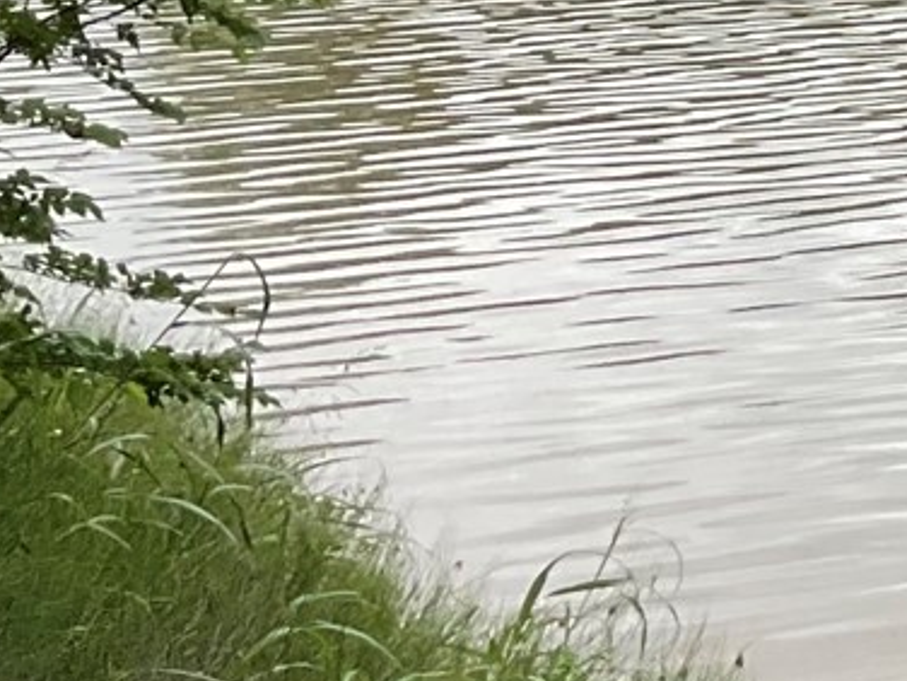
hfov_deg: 10.9
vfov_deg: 9.3
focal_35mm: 158
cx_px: 2077
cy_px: -97
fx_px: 4140
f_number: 1.8
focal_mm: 3
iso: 16
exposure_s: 1/1451
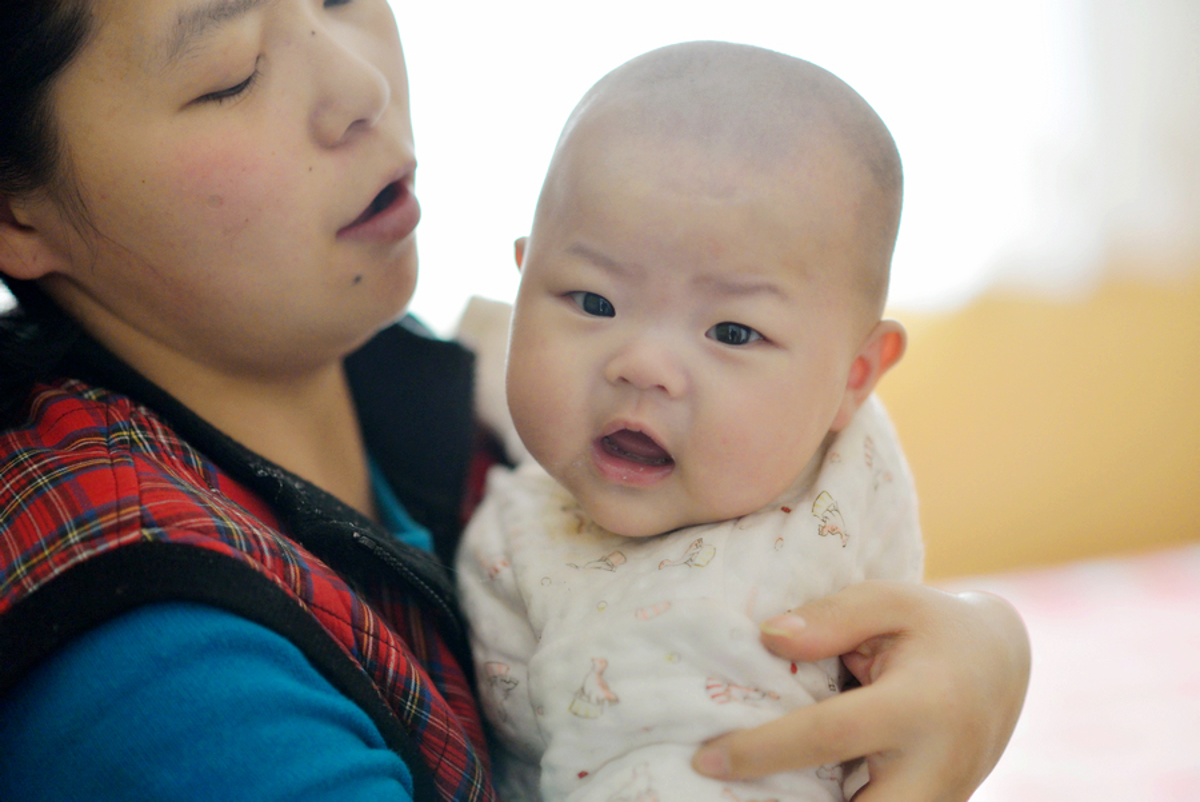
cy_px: 401
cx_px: 600
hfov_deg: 23.9
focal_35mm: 85
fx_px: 2835
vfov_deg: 16.1
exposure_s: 1/160
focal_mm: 85
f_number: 1.8
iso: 1600
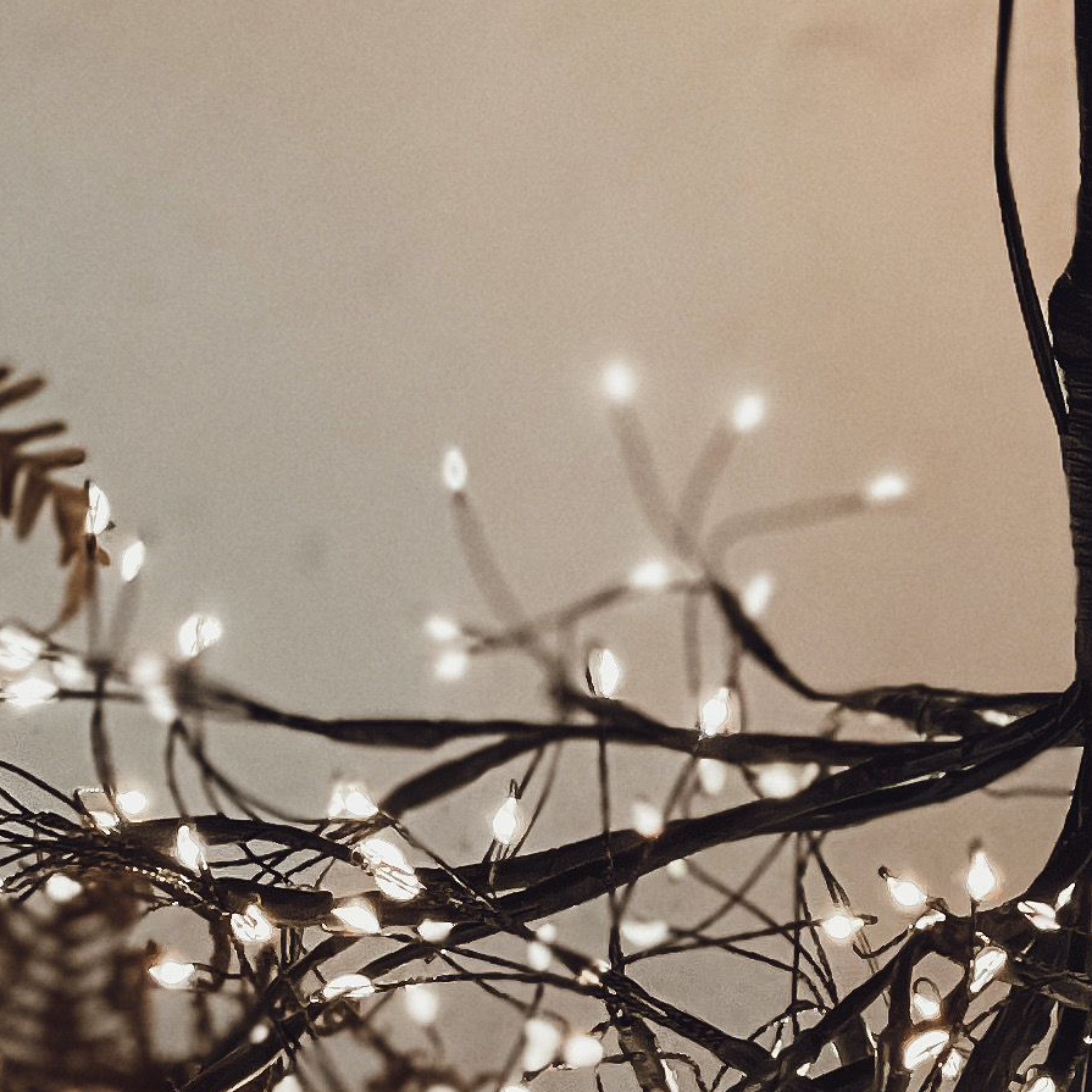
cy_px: 1257
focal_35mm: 207
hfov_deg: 8.3
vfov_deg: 8.4
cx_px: 1546
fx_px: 7388
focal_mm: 6
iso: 250
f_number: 2
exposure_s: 1/60
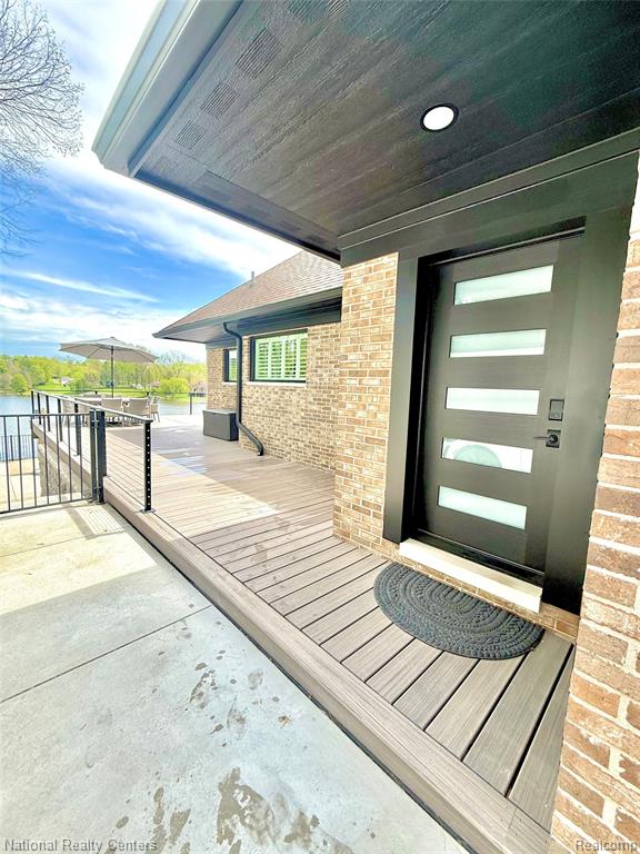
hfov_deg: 85.7
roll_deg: -2.2
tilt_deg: -5.4
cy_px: 427
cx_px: 320
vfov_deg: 102.1
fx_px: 345
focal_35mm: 14
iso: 64
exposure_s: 1/726
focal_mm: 2.22
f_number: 2.2
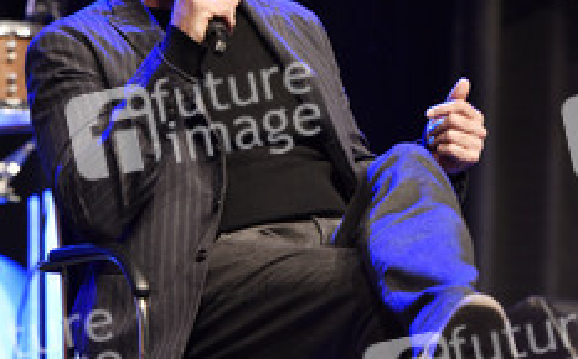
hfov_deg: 7.3
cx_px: 265
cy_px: 245
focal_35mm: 289
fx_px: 4547
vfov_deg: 4.5
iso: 2500
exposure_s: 1/160
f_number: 4.5
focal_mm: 165
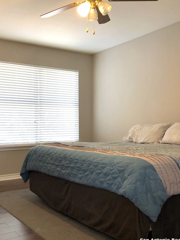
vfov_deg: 49.0
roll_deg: +1.3
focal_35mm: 38
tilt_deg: +1.5
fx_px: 263
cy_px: 121
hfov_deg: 37.3
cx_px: 58
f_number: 1.8
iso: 40
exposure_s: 1/24
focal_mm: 4
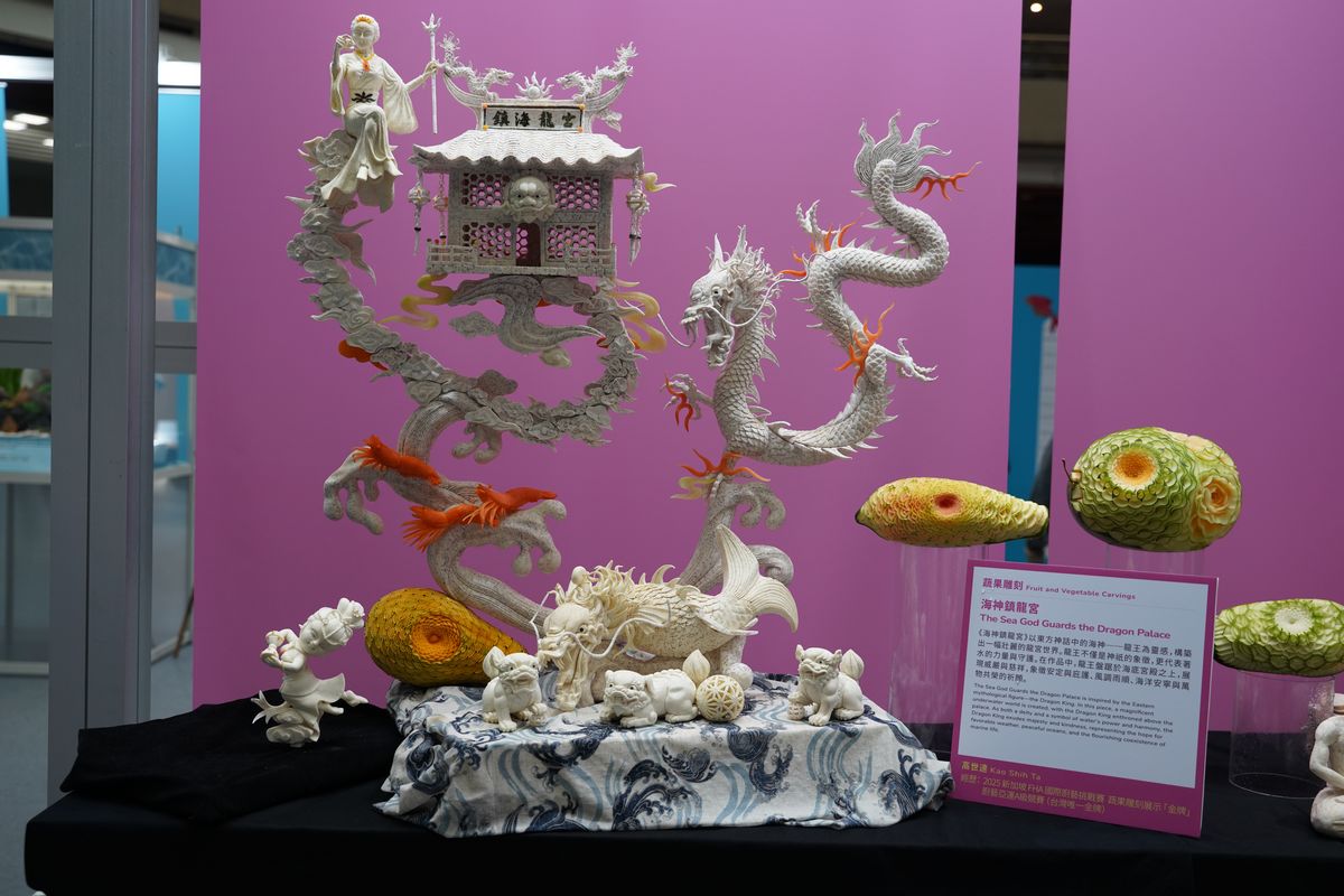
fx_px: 1381
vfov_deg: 35.9
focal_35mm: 37
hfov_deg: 51.9
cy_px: 448
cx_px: 672
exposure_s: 1/160
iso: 640
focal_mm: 37
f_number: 4
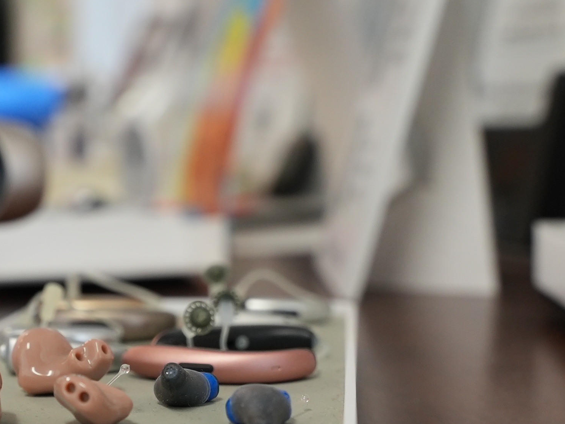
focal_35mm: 77
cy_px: 249
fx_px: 1257
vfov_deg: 19.1
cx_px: 126
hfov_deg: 25.0
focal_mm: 28
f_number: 4
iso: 1600
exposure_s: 1/160
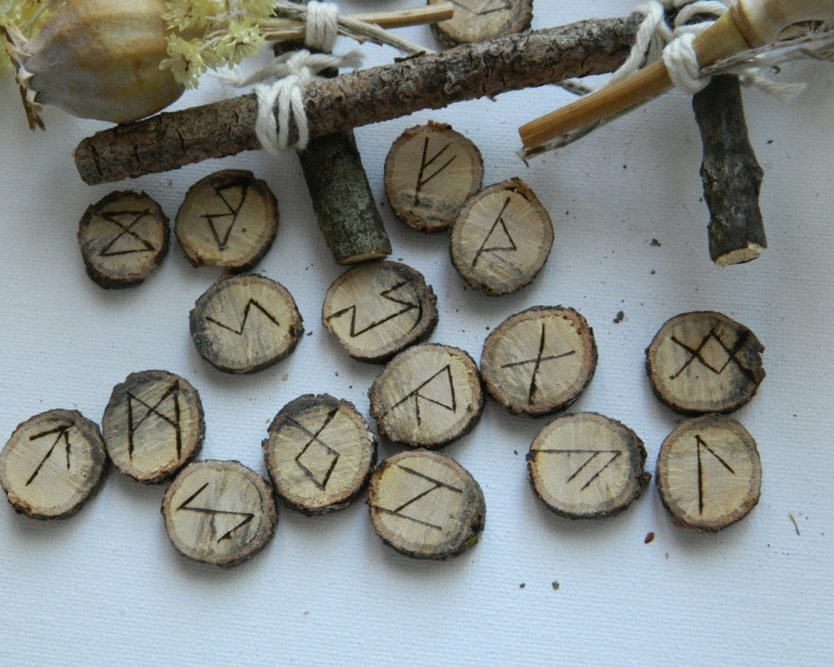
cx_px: 413
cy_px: 333
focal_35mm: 60
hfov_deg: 31.5
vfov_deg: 25.4
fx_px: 1481
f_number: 3.8
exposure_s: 1/50
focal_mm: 10.2
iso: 400
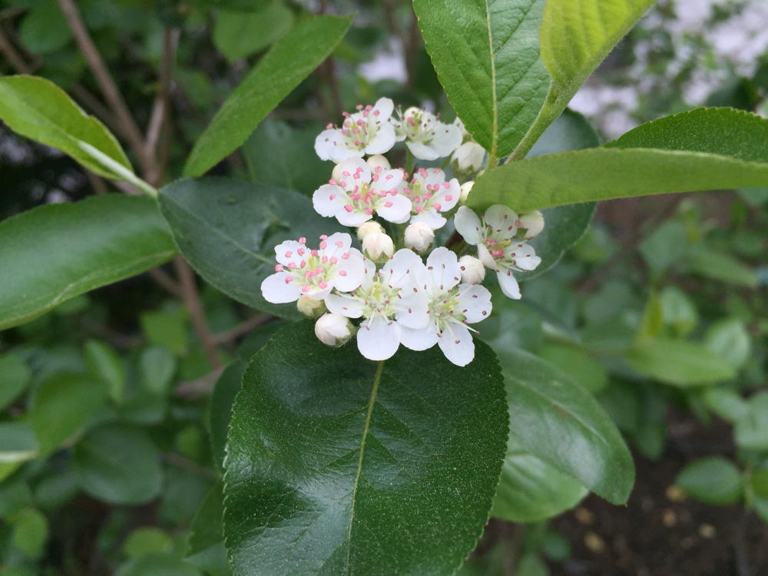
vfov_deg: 48.2
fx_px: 643
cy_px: 288
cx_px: 384
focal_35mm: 29
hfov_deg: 61.7
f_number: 2.2
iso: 32
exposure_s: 1/1236
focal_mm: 4.15
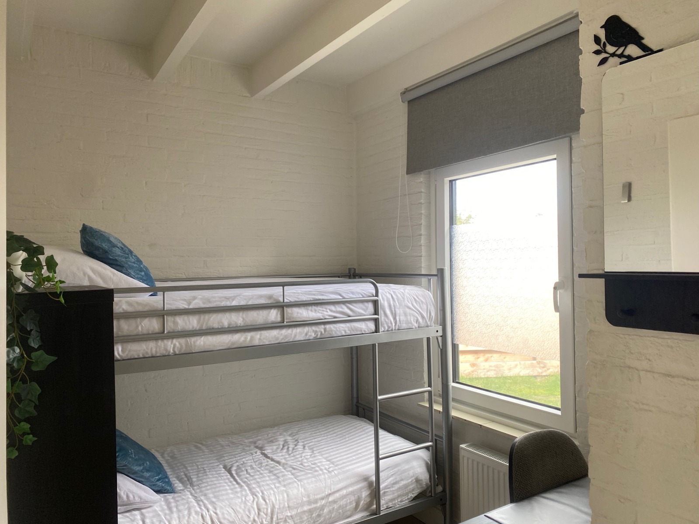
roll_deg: +0.9
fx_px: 525
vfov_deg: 53.1
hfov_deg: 67.3
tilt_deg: +0.9
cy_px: 262
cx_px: 350
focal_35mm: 26
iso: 100
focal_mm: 4.25
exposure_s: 1/121
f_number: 1.8
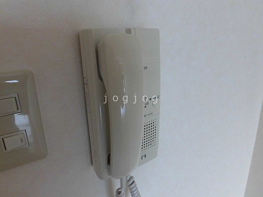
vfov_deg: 56.8
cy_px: 98
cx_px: 132
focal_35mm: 24
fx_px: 182
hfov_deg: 71.6
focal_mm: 4.3
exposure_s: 1/50
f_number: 3.1
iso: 250
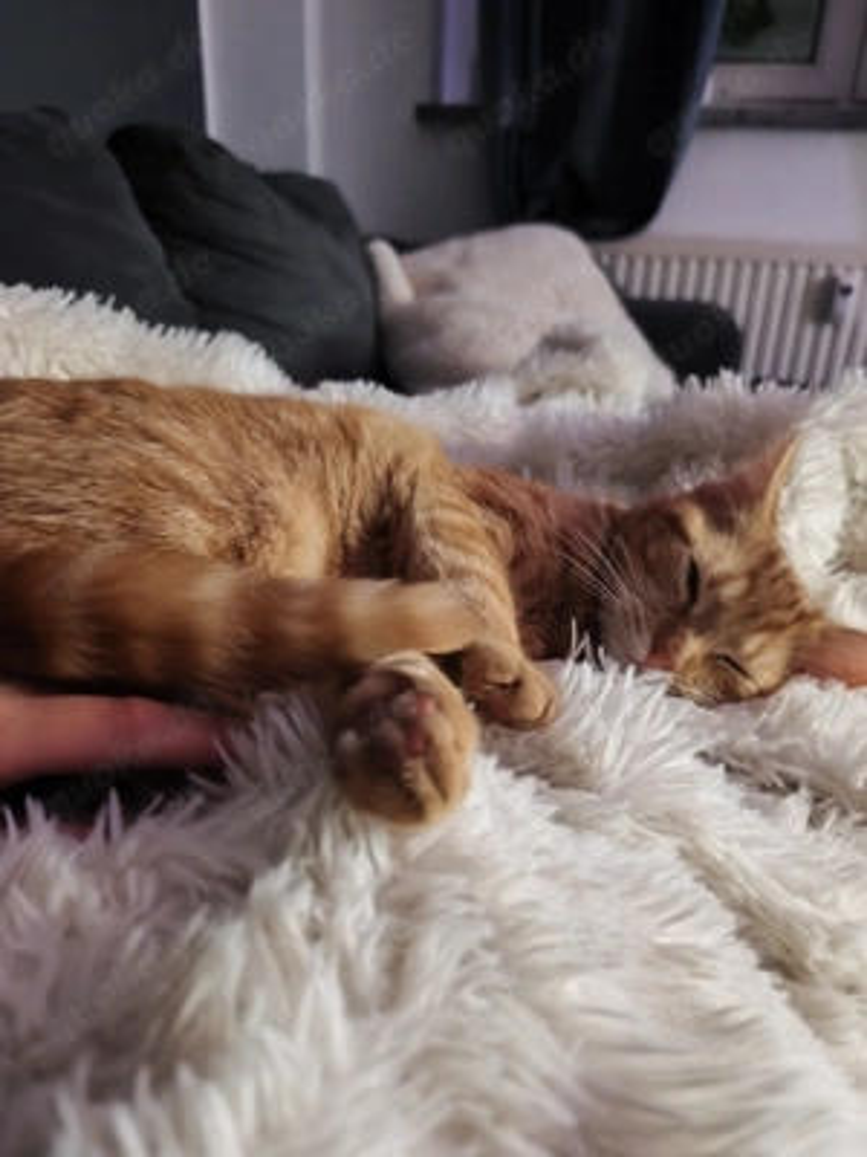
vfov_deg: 73.9
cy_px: 578
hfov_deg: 58.9
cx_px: 434
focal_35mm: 23
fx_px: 768
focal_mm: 6.18
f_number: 1.65
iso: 8000
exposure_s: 1/6.25
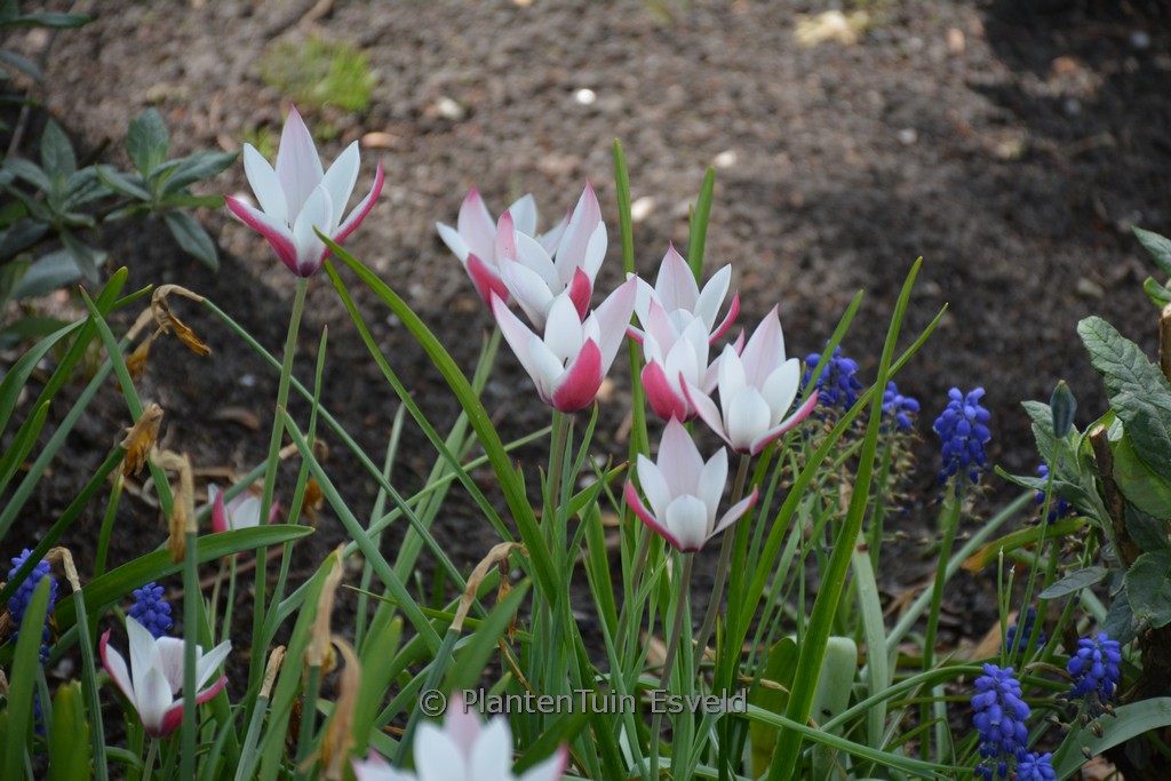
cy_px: 390
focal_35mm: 210
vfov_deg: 6.5
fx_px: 6831
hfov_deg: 9.8
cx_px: 586
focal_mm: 140
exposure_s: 1/1000
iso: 560
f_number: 5.6
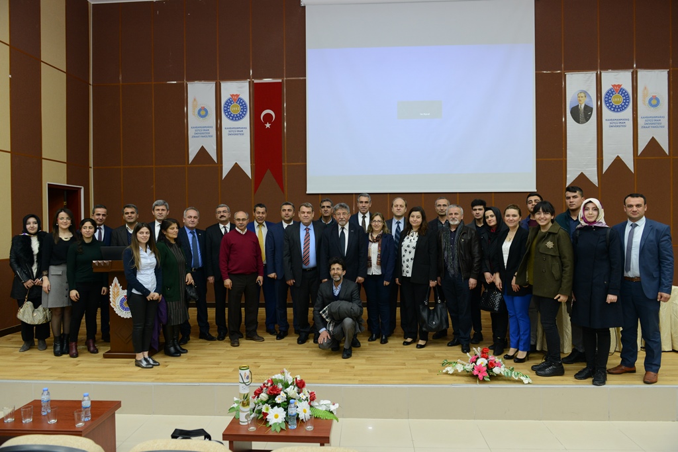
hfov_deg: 73.7
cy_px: 226
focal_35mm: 24
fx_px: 452
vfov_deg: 53.1
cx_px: 339
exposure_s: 1/80
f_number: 4.5
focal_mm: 24
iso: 1250
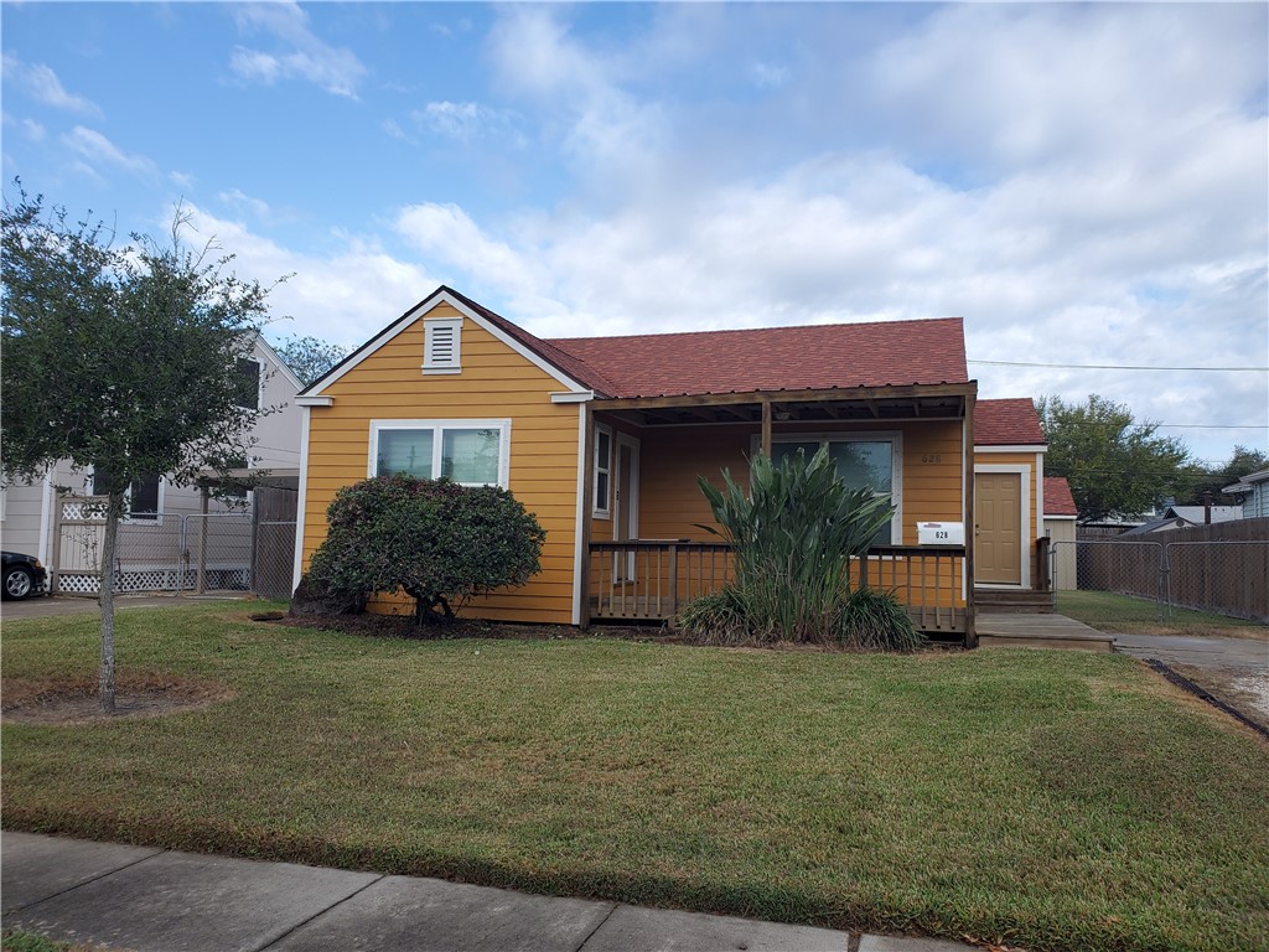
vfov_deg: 53.1
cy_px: 476
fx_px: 953
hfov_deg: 67.3
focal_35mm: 26
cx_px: 634
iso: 50
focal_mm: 4.3
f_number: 2.4
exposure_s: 1/856
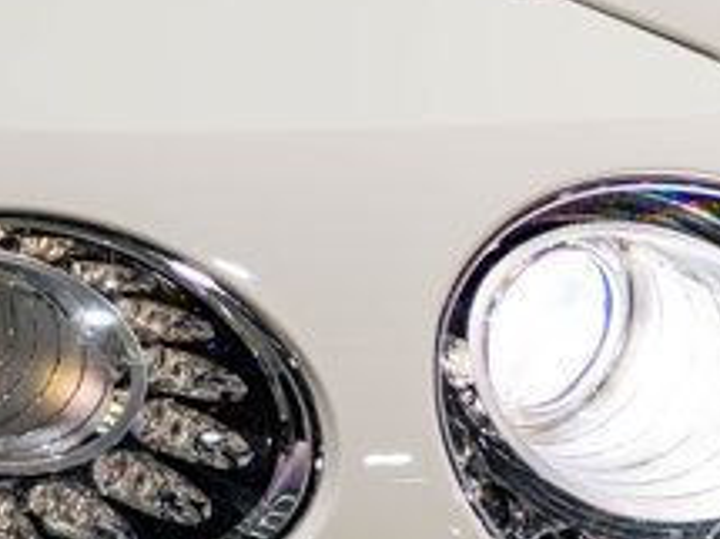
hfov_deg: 8.5
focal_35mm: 220
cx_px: 1494
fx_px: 4573
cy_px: 132
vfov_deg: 6.7
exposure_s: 1/80
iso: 1000
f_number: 4
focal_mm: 48
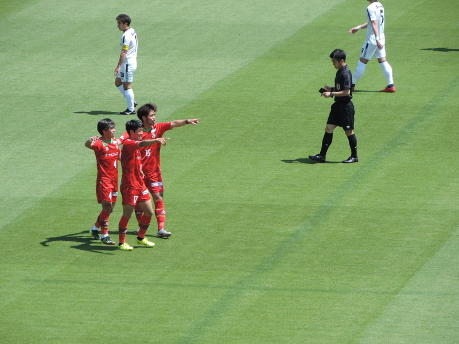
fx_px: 4641
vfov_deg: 4.2
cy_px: 172
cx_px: 230
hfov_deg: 5.7
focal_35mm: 350
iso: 80
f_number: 4.8
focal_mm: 62.4
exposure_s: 1/250
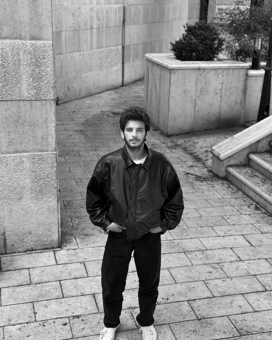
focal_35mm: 51
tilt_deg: -21.1
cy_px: 177
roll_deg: -1.6
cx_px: 136
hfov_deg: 29.7
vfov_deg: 36.6
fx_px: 513
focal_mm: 6.76
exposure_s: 1/754
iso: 64
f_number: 1.78
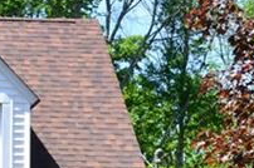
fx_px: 1395
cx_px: -214
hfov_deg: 9.8
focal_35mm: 198
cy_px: 301
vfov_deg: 6.8
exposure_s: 1/200
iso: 400
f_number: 10
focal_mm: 26
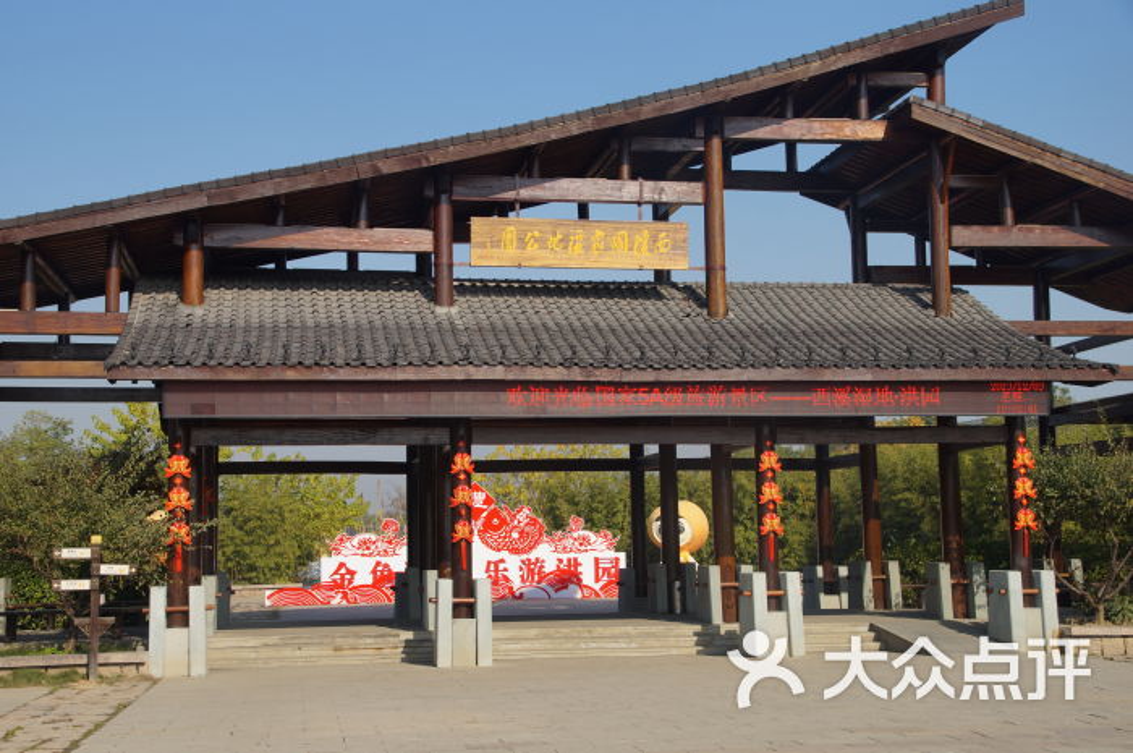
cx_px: 566
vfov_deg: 29.8
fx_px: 1415
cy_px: 376
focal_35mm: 45
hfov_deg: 43.6
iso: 100
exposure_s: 1/320
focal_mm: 30
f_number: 8
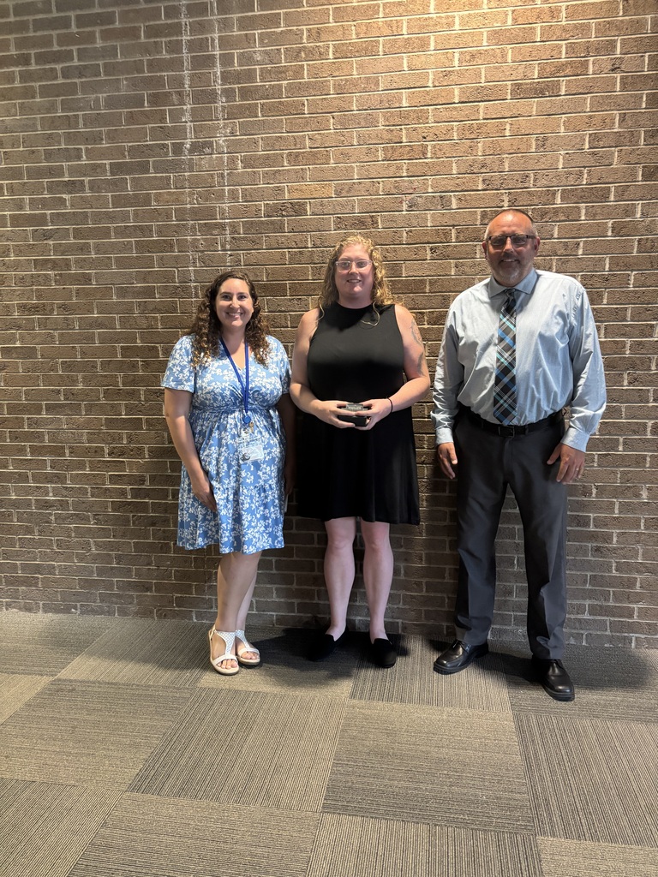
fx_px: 659
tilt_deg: -8.6
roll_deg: +0.7
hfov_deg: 53.1
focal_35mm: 26
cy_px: 438
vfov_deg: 67.3
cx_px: 329
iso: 640
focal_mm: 5.96
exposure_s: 1/40
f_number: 1.6
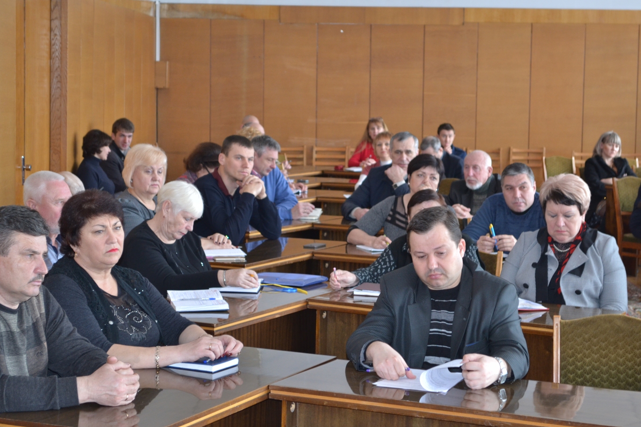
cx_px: 323
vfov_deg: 16.3
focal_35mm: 84
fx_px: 1486
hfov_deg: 24.3
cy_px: 214
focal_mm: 55
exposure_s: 1/30
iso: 800
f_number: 5.6
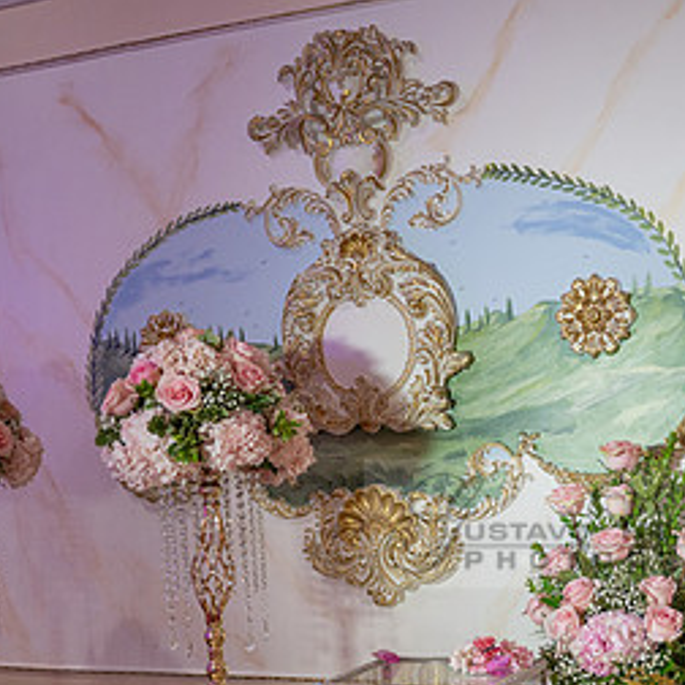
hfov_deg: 34.3
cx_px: 601
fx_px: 1052
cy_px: 523
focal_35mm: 47
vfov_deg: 35.2
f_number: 2.8
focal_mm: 24
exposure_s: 1/200
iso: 640
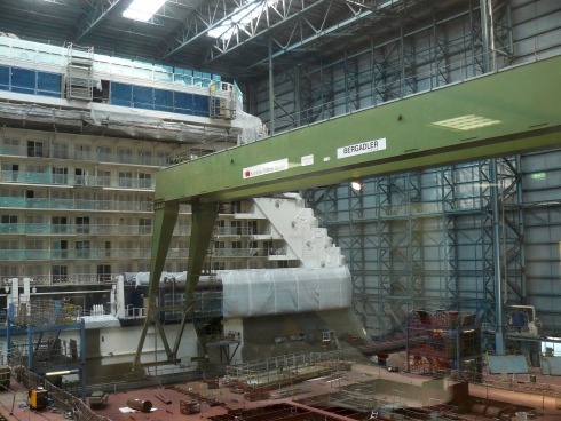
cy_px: 210
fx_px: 584
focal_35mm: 36
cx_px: 280
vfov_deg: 39.7
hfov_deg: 51.3
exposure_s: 1/30
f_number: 2.8
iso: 160
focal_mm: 6
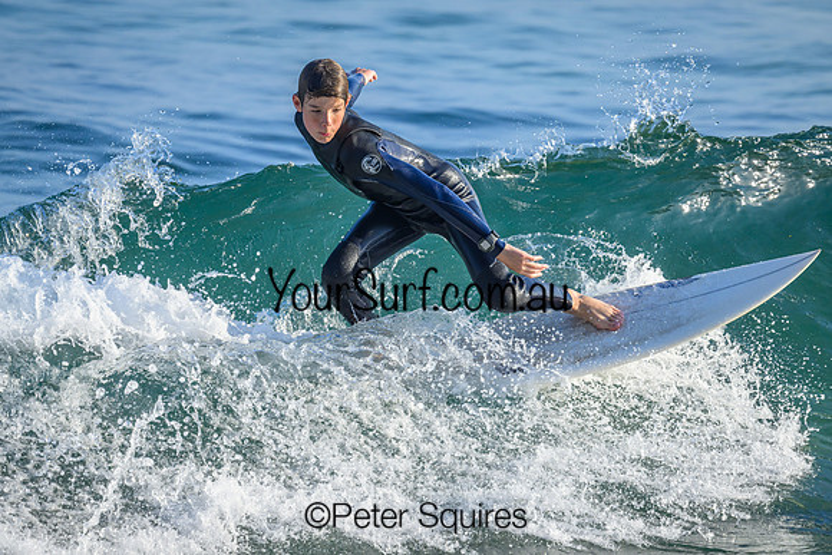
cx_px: 416
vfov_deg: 1.7
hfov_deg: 2.6
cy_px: 278
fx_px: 18492
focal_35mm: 800
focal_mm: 800
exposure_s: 1/2000
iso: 800
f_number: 6.3
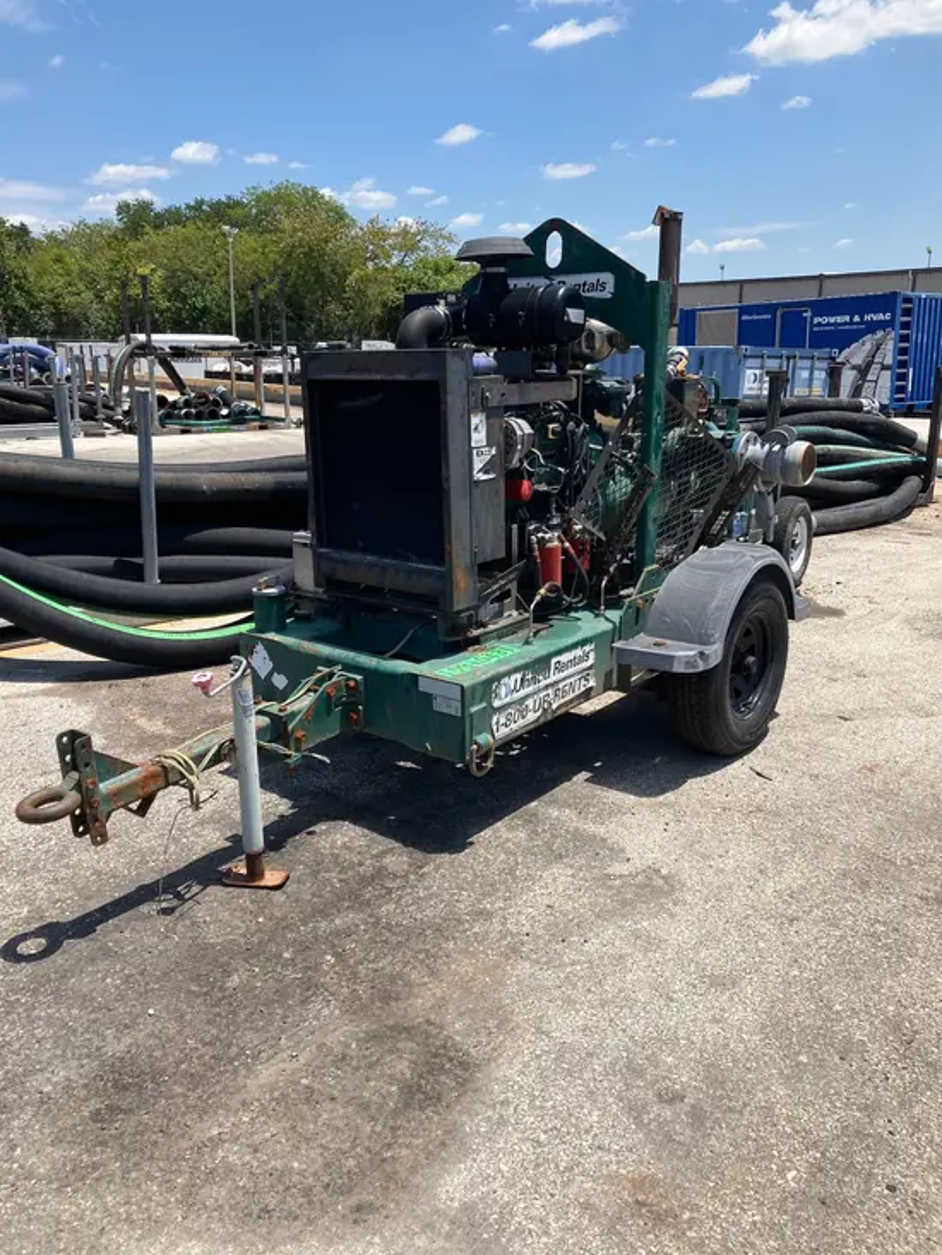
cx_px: 471
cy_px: 628
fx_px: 1016
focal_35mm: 28
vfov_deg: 63.4
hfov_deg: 49.8
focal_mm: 3.99
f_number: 1.8
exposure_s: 1/1736
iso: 32
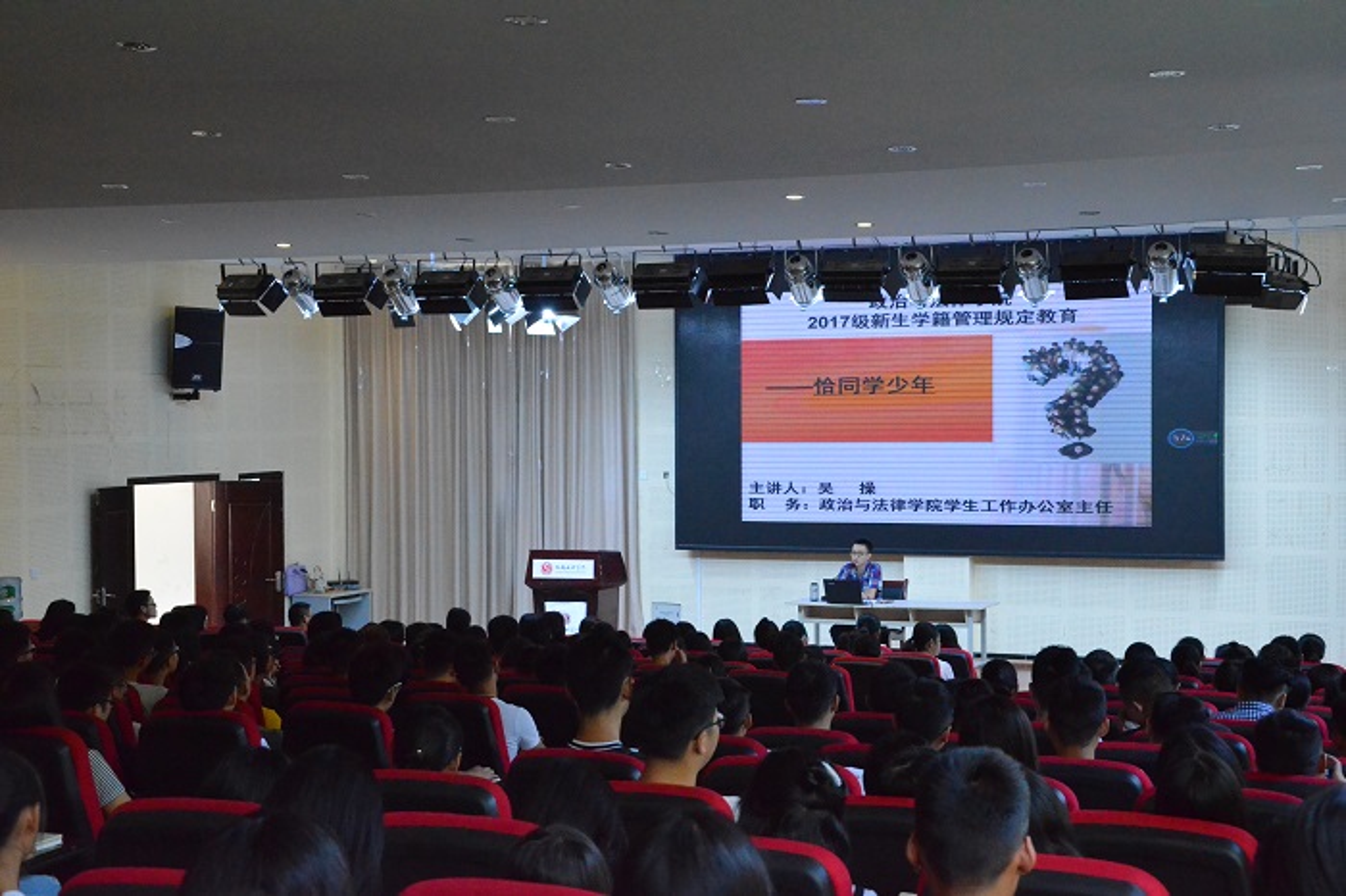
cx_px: 673
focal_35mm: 60
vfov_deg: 22.6
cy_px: 448
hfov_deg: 33.4
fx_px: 2242
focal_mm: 40
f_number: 7.1
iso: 6400
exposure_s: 1/200
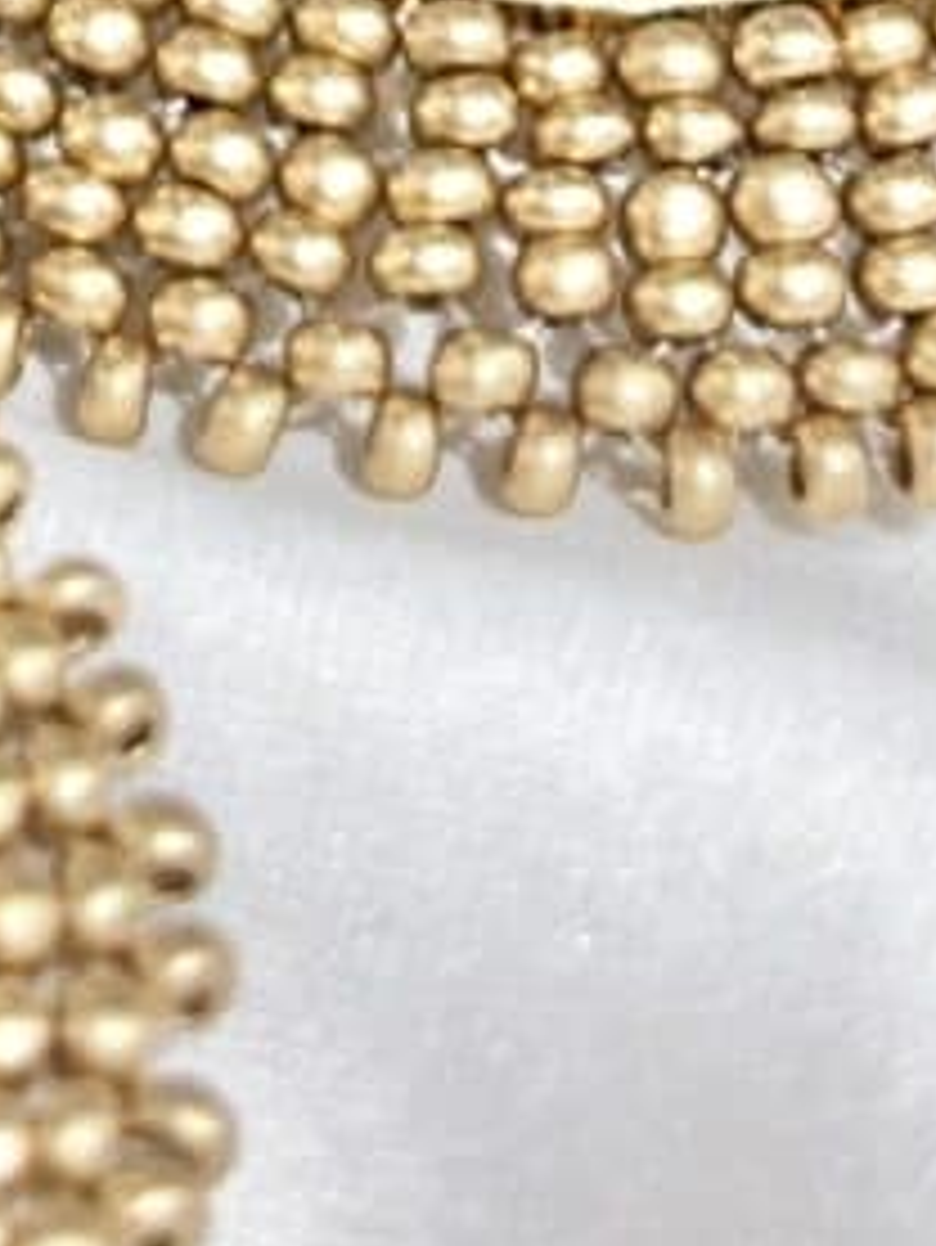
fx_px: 6917
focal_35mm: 192
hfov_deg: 7.7
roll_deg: +6.6
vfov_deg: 9.7
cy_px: -1039
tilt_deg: -36.0
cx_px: -238
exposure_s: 1/172
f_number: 1.6
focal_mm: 5.96
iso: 32
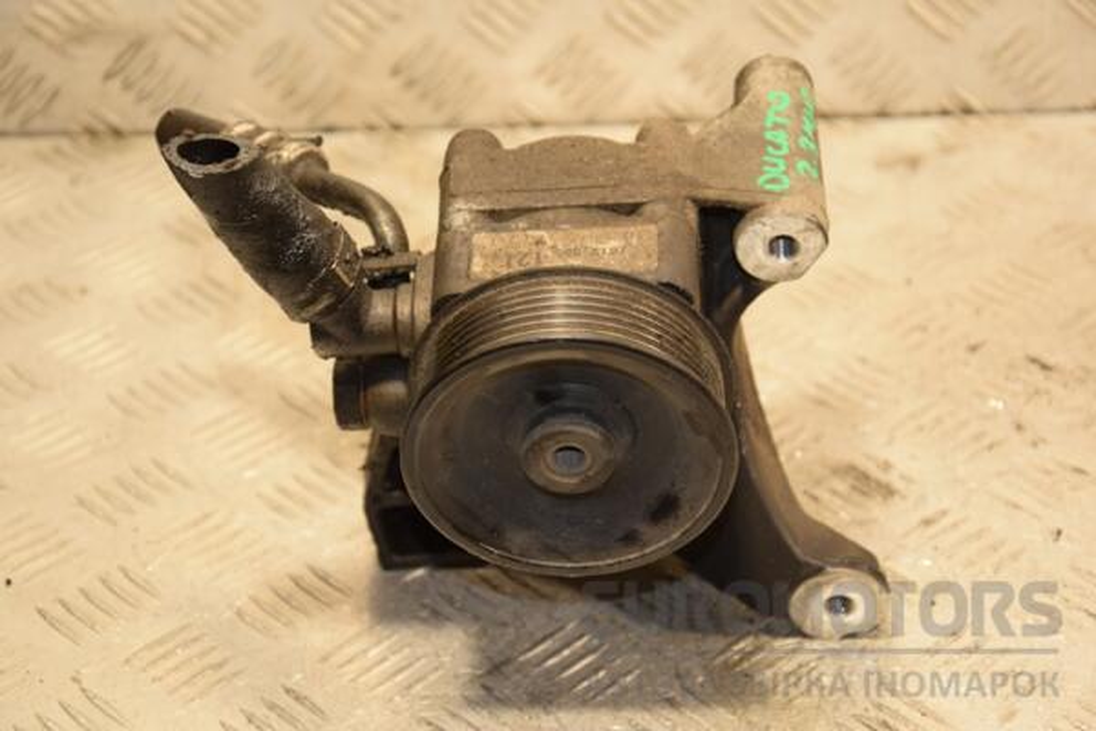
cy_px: 366
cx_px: 548
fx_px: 2648
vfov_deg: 15.7
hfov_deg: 23.4
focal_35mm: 87
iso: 800
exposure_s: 1/125
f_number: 5
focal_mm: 58
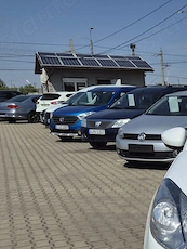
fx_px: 431
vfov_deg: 31.4
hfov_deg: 21.3
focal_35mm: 60
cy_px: 198
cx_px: 265
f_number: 1.8
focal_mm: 5.4
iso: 50
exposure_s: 1/7376
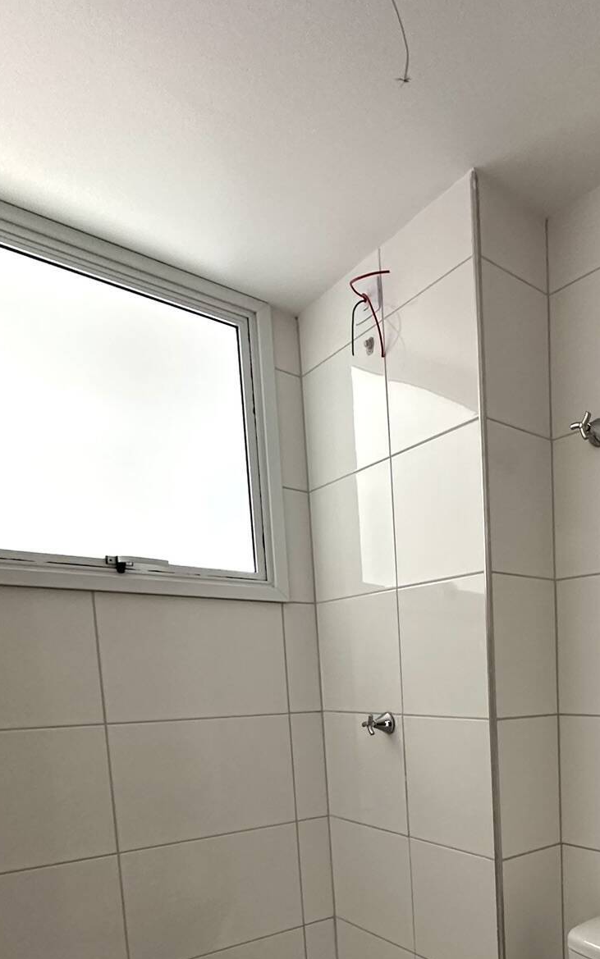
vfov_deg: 65.1
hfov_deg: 41.6
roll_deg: +0.0
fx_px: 680
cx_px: 595
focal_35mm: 26
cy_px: 745
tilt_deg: -5.1
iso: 320
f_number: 2.2
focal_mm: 2.22
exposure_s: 1/86
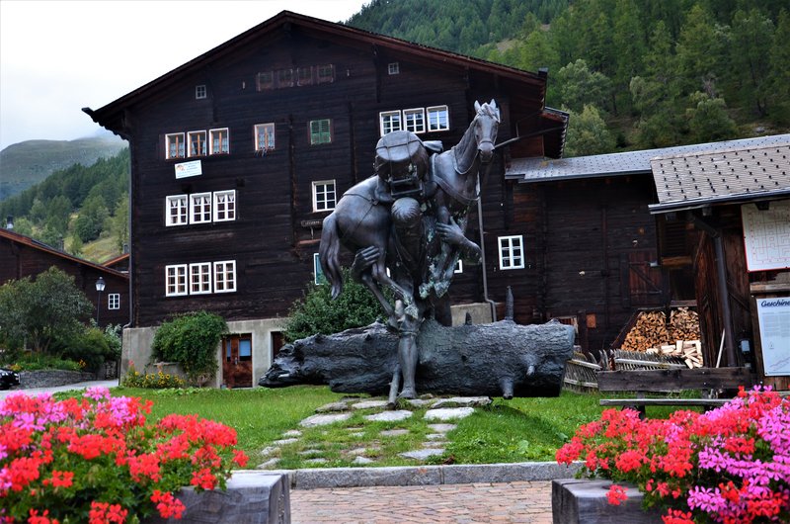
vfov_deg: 34.1
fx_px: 854
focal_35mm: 39
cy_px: 262
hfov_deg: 49.6
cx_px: 395
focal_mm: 26
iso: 320
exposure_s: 1/10
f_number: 5.6
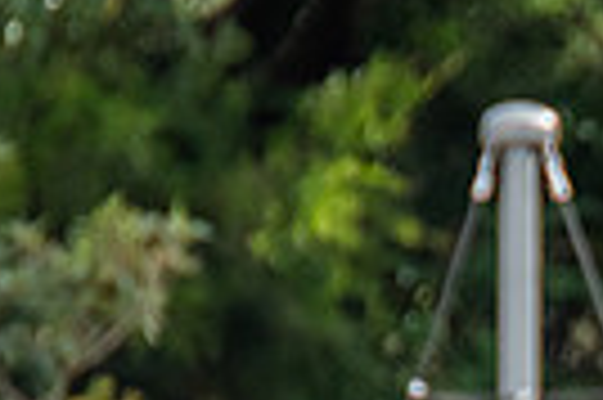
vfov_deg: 0.6
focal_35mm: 2382
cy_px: 750
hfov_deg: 0.9
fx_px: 39850
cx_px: 1330
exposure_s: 1/1250
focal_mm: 420
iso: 800
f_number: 5.6
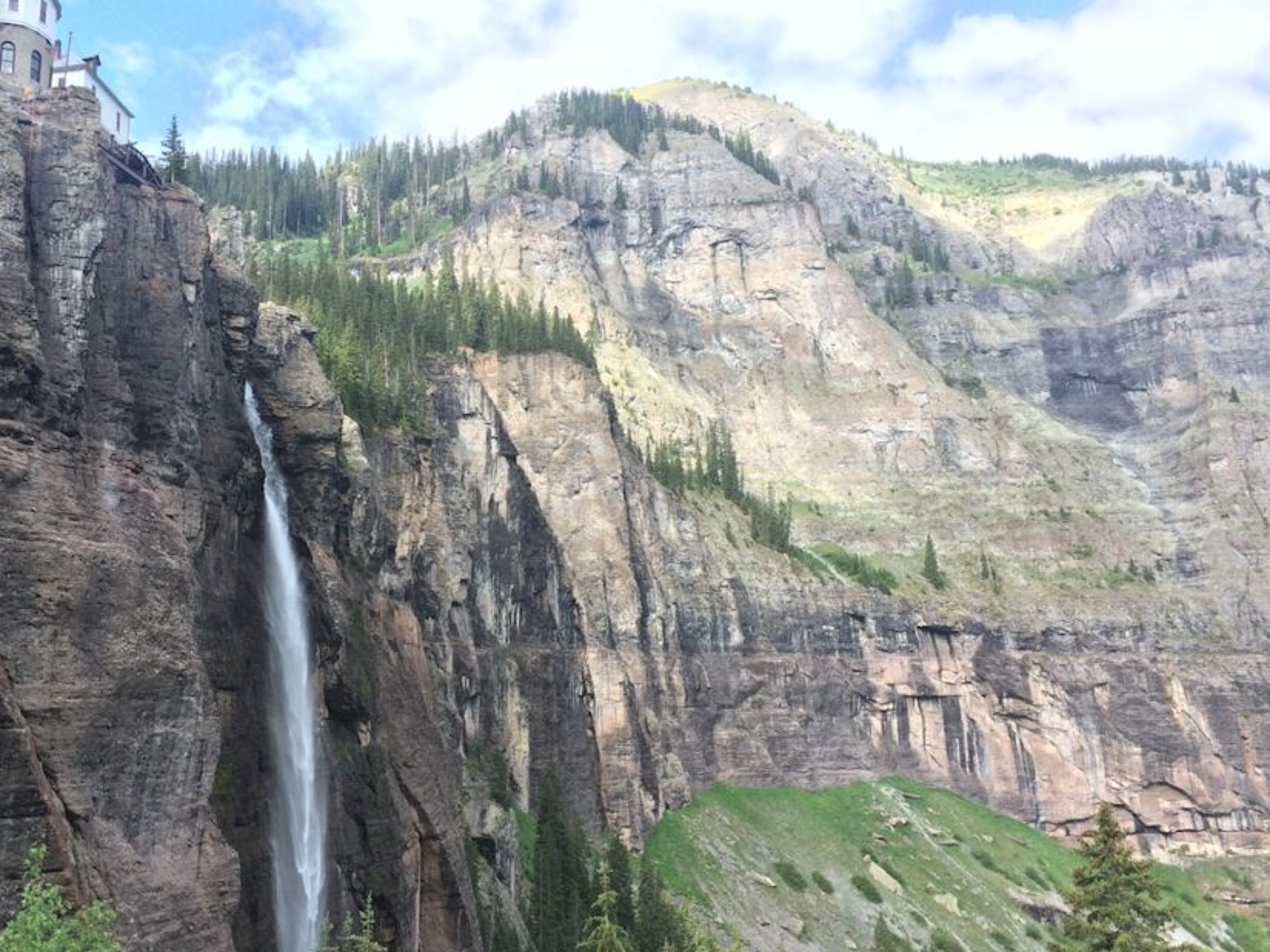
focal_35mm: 36
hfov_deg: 50.9
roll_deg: +0.2
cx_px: 493
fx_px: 1321
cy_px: 480
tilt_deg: +15.2
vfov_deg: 39.7
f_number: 2.2
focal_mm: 4.15
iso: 32
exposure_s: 1/342
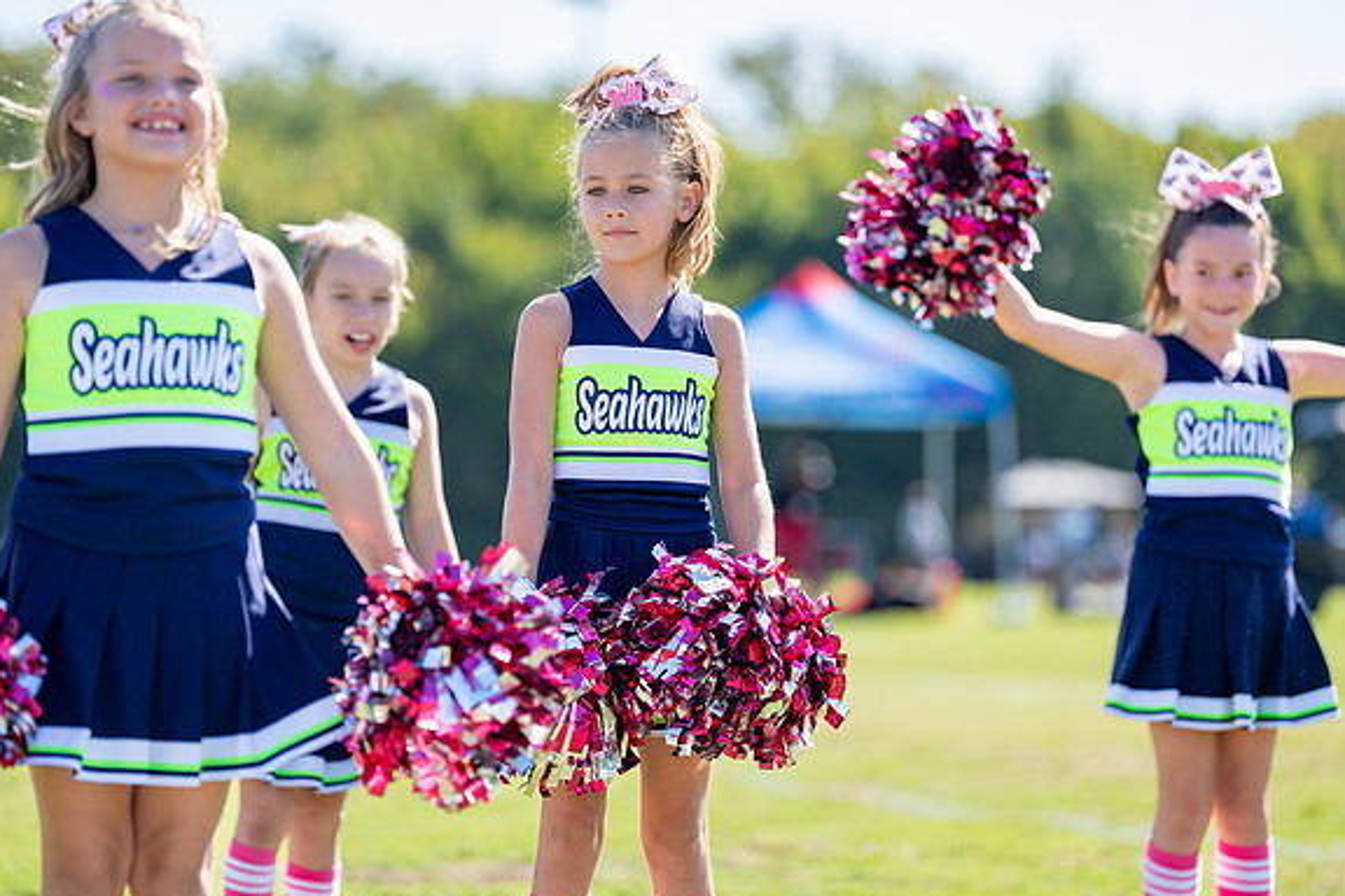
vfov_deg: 7.6
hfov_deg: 11.4
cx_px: 640
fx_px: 6724
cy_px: 392
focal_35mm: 180
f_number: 2.8
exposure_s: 1/2000
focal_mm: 155
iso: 200
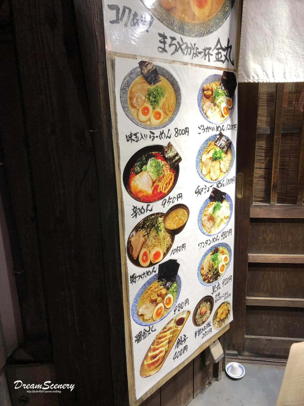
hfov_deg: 49.7
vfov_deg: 63.4
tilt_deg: -15.2
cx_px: 152
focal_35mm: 28
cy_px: 203
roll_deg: +1.3
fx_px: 328
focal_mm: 3.99
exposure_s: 1/50
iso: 32
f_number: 1.8
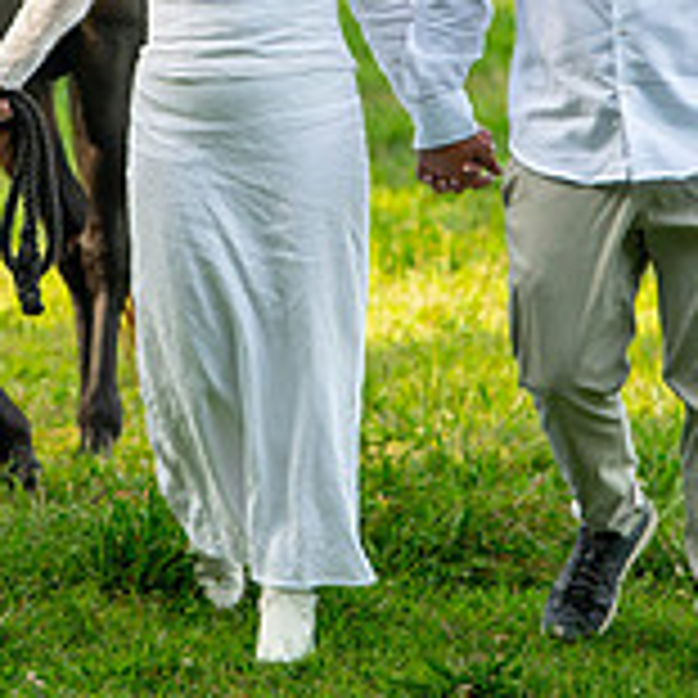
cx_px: 313
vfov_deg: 7.0
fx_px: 5680
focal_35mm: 249
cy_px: 11
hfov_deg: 7.0
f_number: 2.8
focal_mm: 70
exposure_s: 1/2500
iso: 400
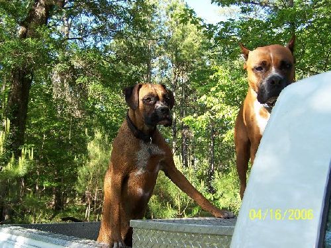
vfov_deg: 37.7
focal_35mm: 38
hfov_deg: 49.0
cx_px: 166
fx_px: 363
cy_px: 124
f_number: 2.8
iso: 80
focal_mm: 6.3
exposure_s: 1/125
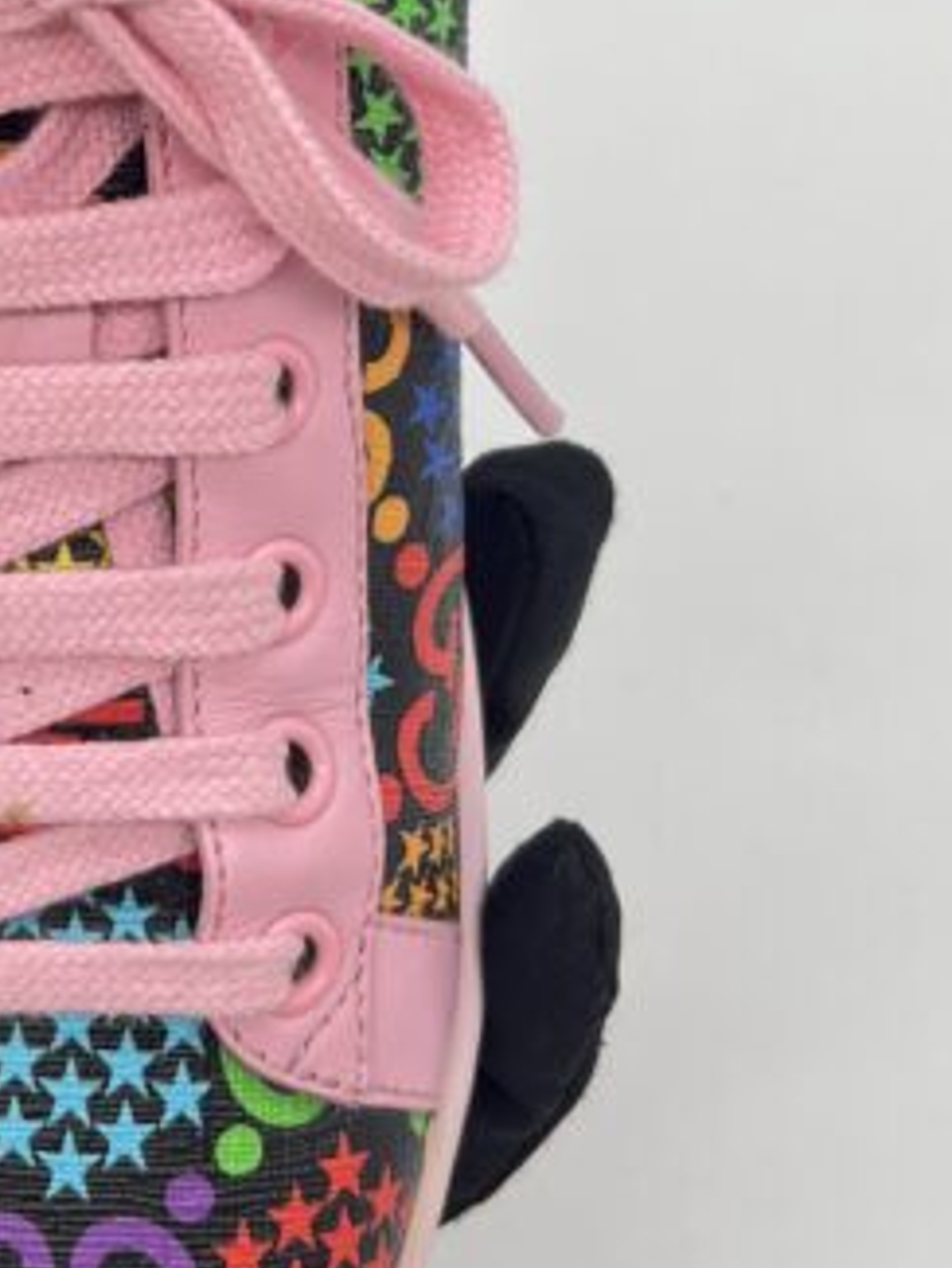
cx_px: 55
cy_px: 137
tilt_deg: -51.2
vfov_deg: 23.2
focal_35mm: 82
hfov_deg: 17.7
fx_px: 3005
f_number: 1.5
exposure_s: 1/107
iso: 32
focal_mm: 5.7
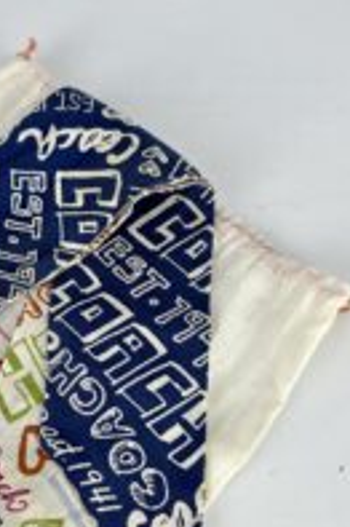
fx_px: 803
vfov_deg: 36.0
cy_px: 334
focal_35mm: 55
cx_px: 32
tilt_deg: -66.1
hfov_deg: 23.9
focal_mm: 5.7
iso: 40
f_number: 1.5
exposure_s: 1/216
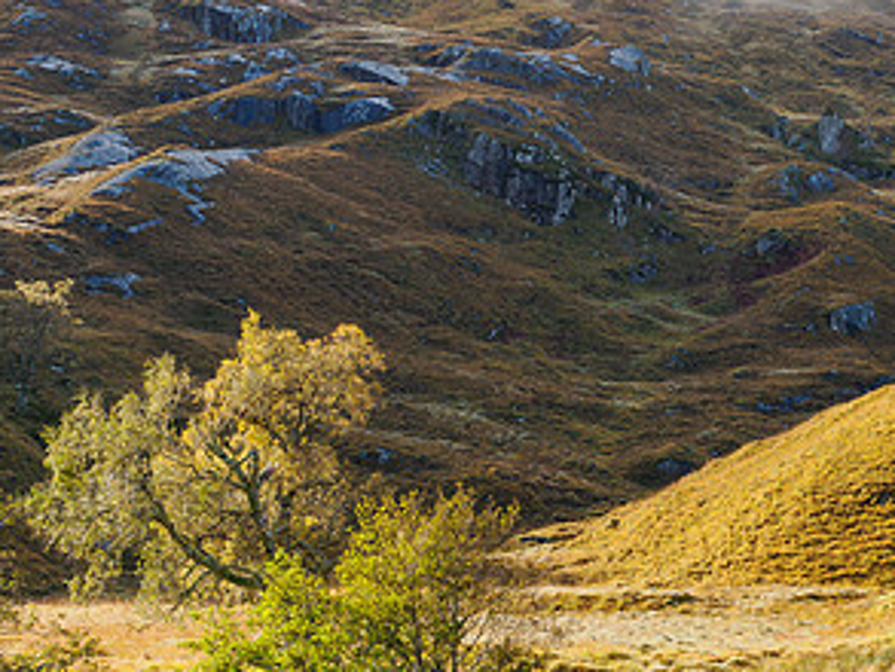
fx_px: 2535
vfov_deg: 15.1
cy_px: 399
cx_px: 891
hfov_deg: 19.5
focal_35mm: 98
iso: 400
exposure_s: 1/200
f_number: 5.6
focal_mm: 23
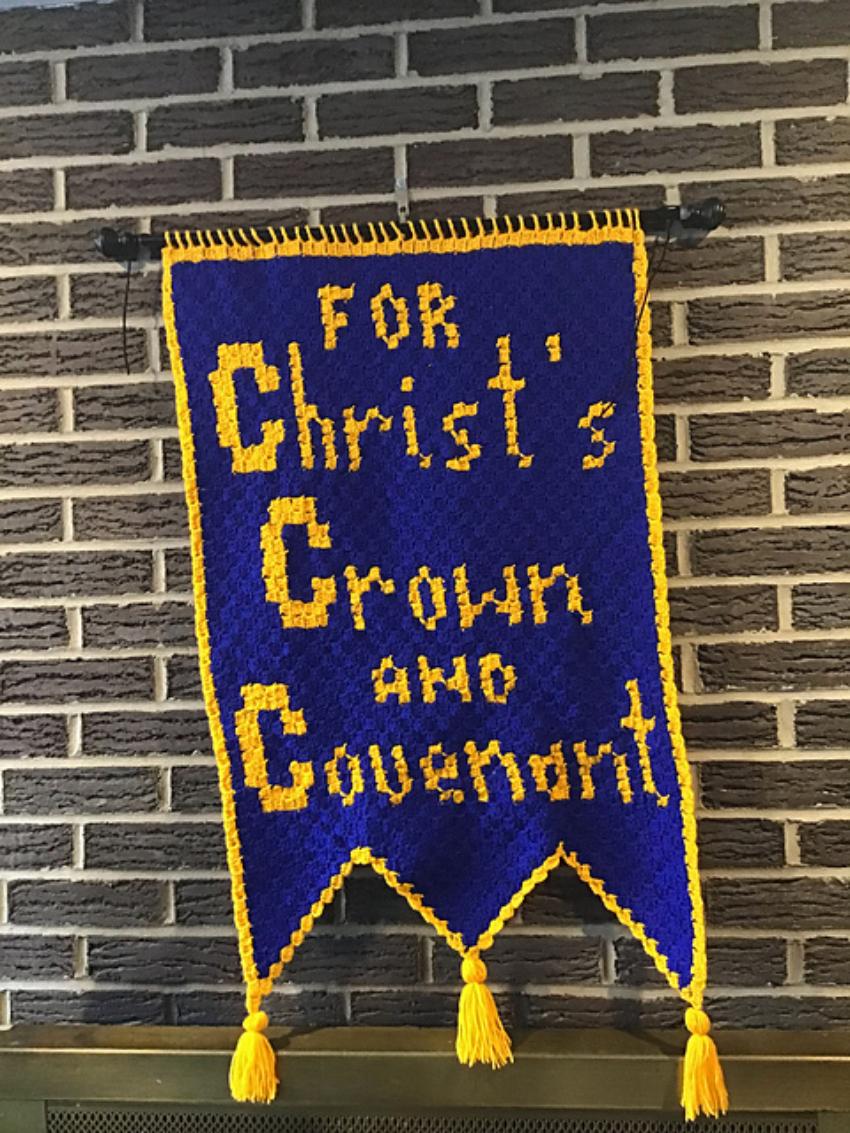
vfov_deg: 58.4
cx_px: 425
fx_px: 1015
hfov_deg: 45.4
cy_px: 566
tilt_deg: +0.4
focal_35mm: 31
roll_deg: +3.6
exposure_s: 1/15
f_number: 2.4
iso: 320
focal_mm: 3.3
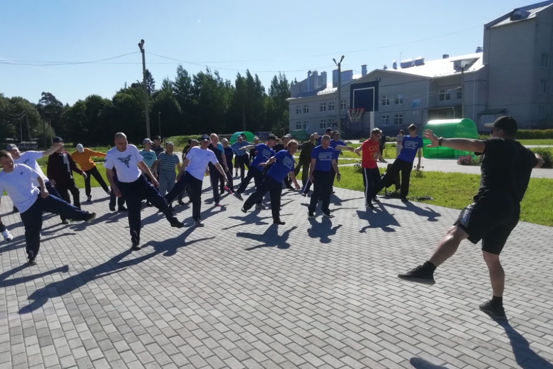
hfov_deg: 65.5
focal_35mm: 28
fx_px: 430
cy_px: 189
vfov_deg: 46.4
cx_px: 271
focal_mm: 3.21
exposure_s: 1/1567
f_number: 2.2
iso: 50
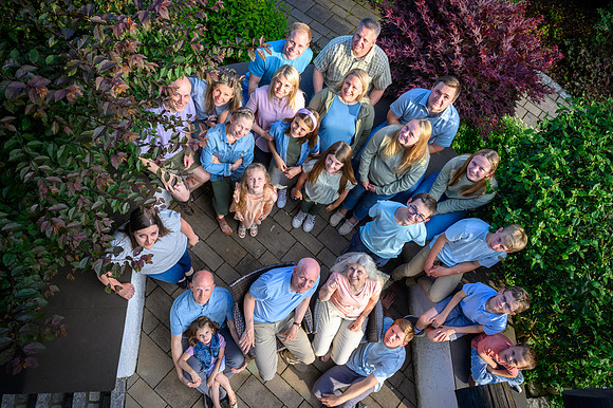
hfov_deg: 70.5
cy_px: 204
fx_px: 434
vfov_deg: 50.4
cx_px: 306
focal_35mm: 26
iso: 400
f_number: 8
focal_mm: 25.5
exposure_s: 1/200
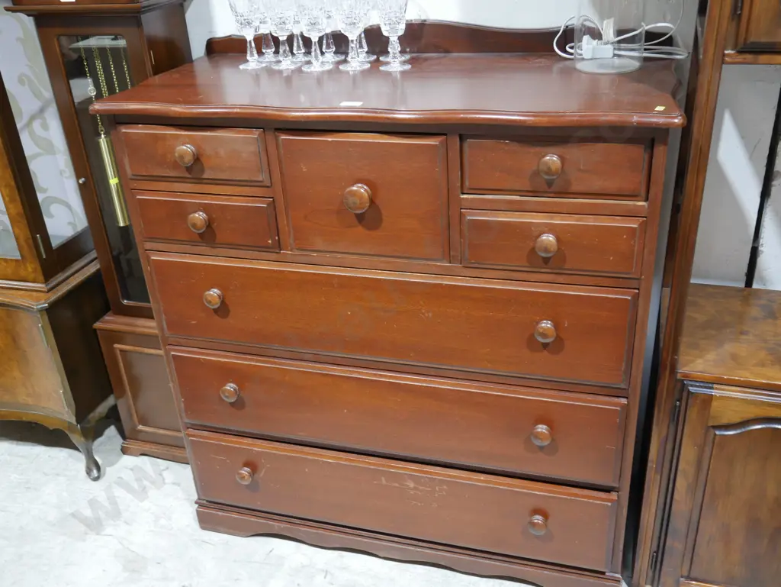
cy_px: 294
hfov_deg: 53.9
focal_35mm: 34
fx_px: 767
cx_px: 390
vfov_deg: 41.8
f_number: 4
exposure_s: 1/60
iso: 1000
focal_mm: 17
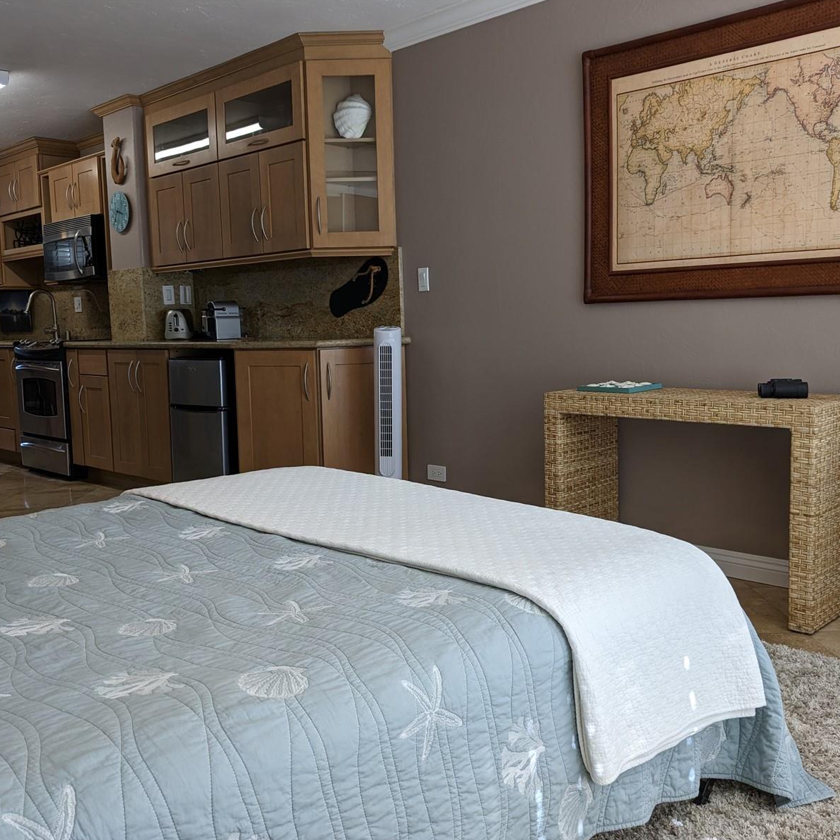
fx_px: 879
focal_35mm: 32
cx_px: 418
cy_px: 419
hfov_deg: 51.1
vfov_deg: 51.1
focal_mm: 4.38
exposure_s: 1/120
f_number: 1.73
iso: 63
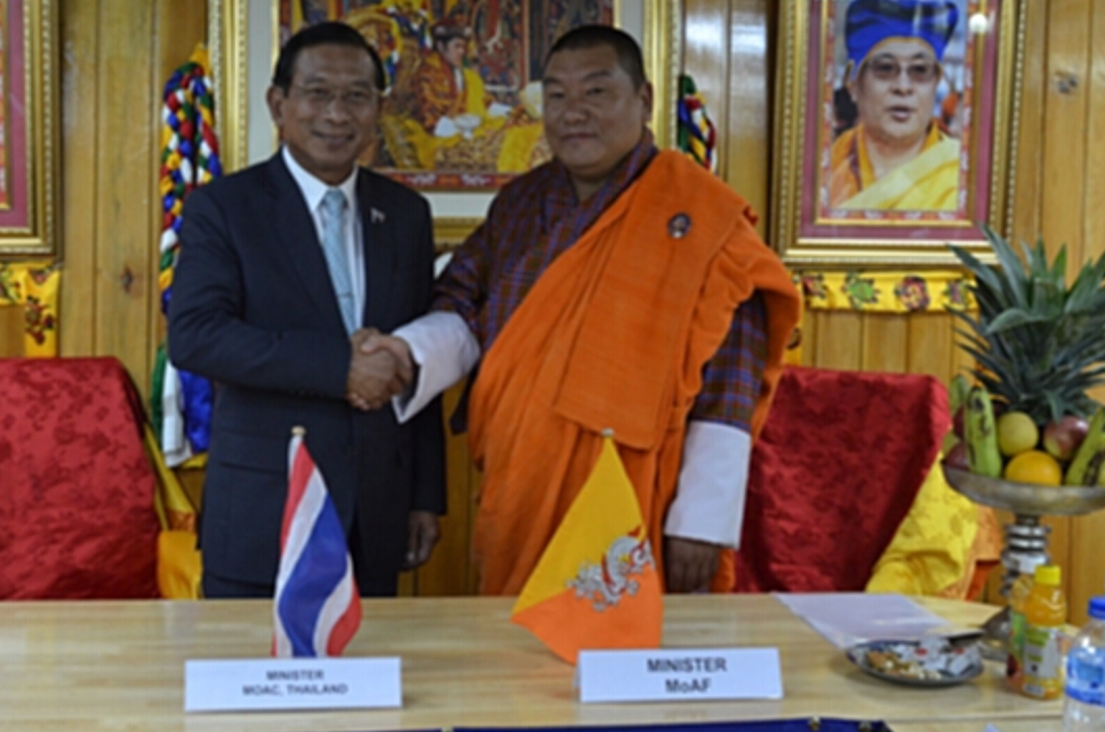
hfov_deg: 41.8
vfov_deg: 28.5
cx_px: 456
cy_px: 320
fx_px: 1440
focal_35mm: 47
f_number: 3.8
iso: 1100
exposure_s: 1/30
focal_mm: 26
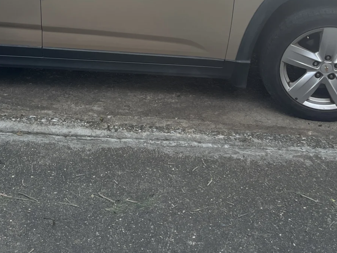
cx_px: 73
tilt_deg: -17.3
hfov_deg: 31.9
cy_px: -32
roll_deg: -1.4
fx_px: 574
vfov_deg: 23.2
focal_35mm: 59
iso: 50
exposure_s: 1/598
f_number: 1.6
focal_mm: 5.1
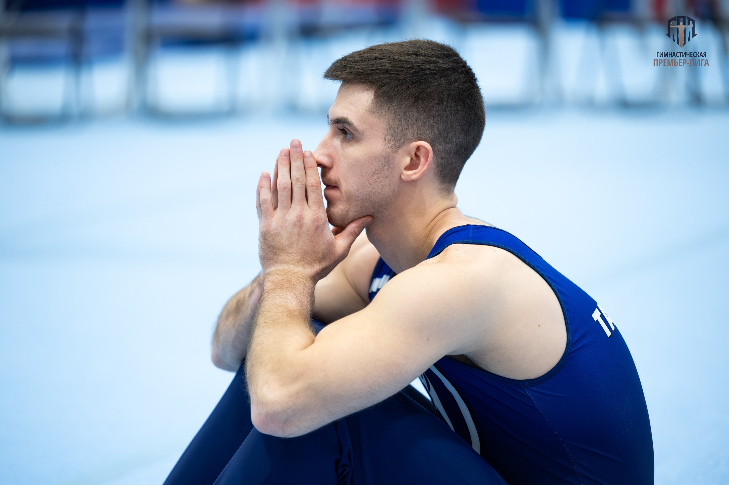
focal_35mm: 145
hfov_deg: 14.2
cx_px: 364
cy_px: 242
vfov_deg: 9.4
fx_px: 2934
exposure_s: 1/800
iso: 1600
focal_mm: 145
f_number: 2.8
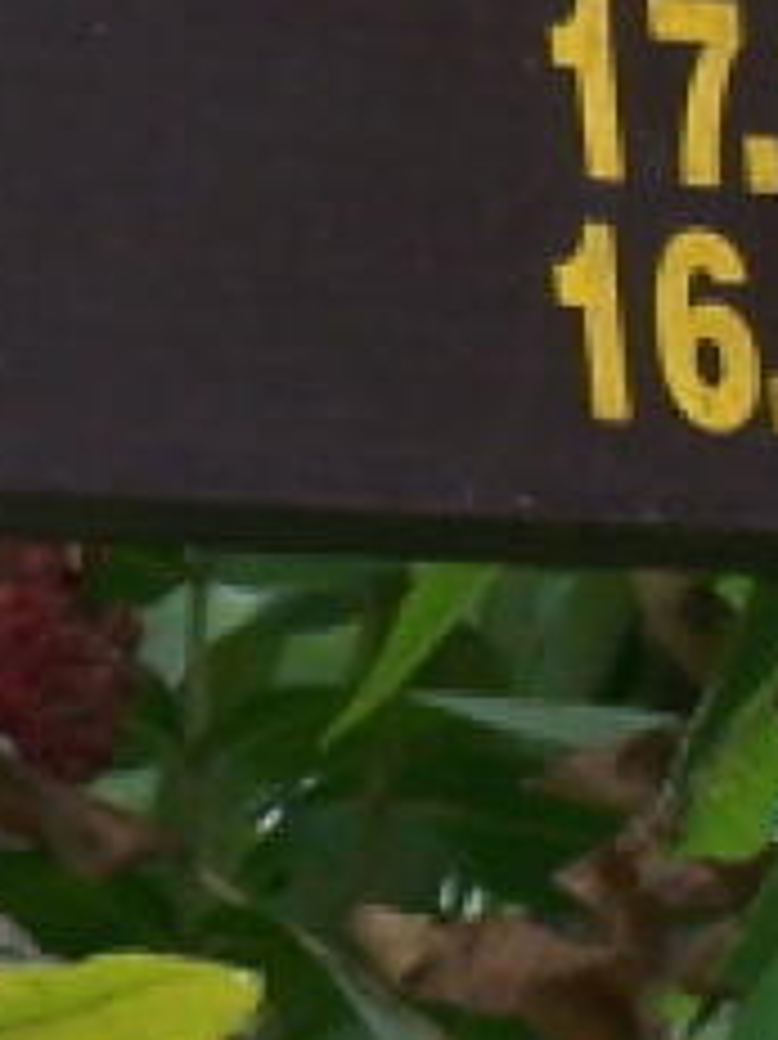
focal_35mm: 691
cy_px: -759
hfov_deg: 2.1
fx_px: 20726
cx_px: -1039
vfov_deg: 2.9
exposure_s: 1/100
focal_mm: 19.4
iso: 80
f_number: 3.2
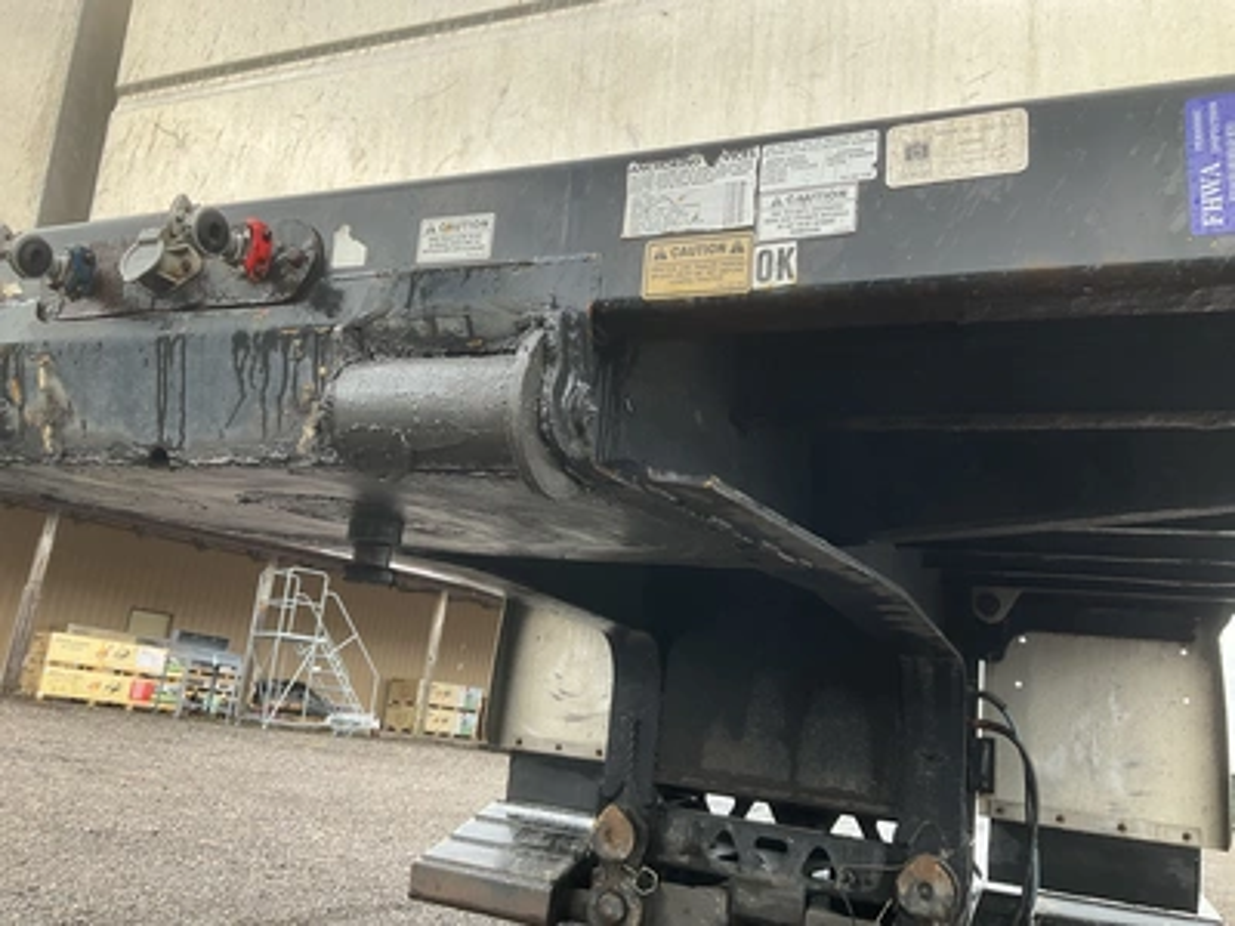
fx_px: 1035
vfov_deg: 48.2
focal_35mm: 29
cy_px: 463
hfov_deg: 61.7
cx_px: 618
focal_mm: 3
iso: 25
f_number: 1.8
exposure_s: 1/122
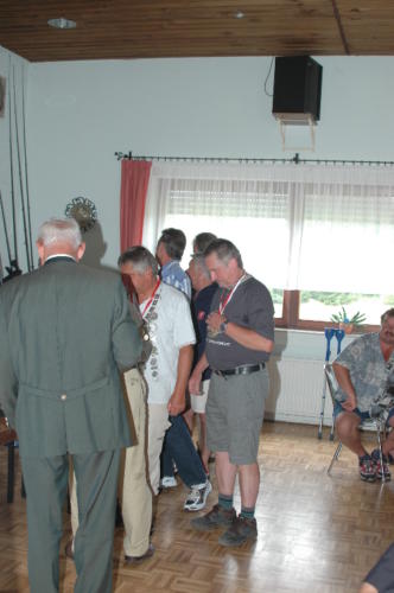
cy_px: 296
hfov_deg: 31.8
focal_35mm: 42
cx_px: 197
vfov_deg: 46.5
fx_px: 691
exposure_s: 1/60
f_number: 4
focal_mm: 28
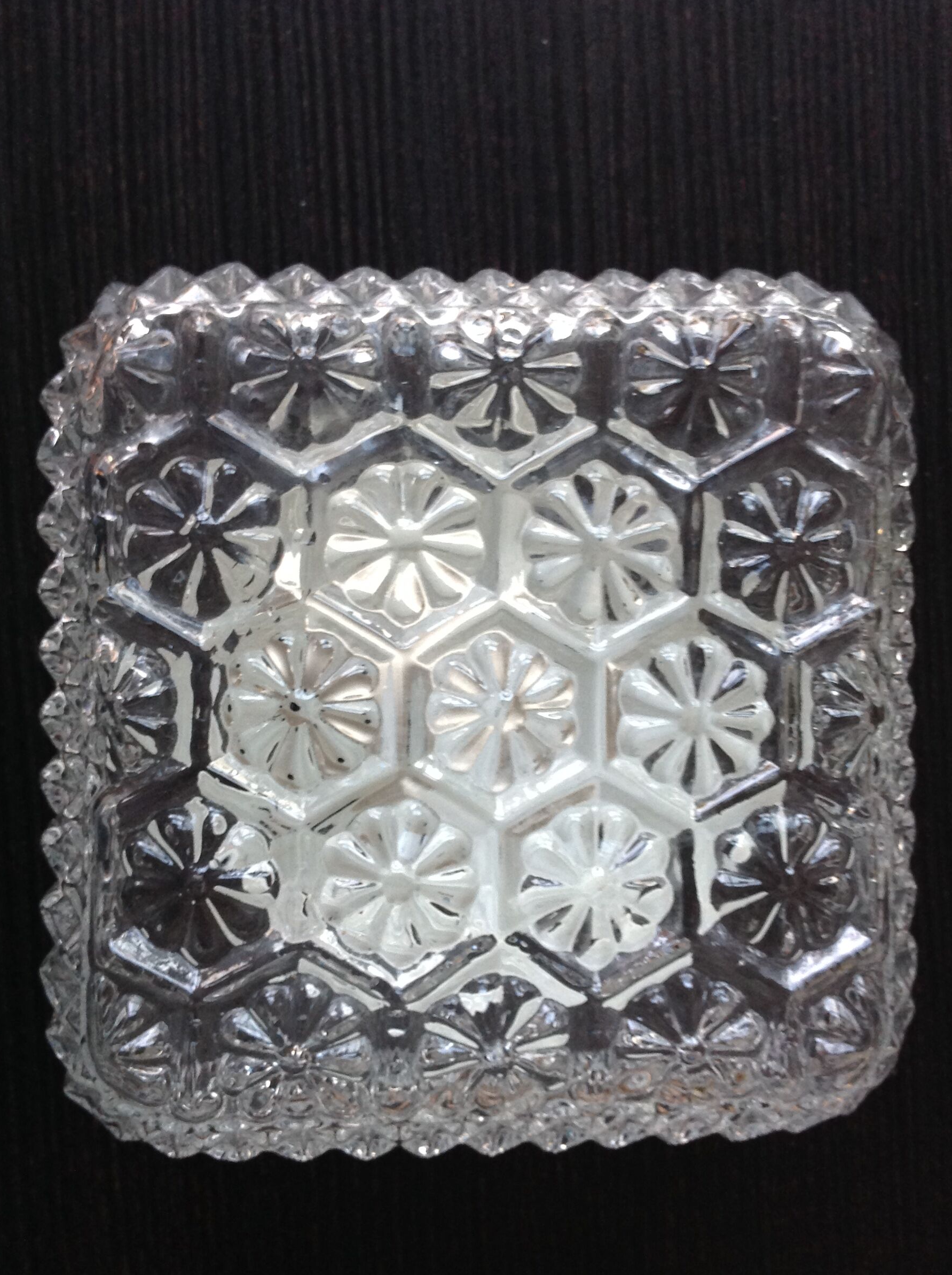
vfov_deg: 49.0
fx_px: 1397
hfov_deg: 37.6
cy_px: 672
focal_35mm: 38
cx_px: 502
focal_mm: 4.28
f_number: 2.4
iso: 125
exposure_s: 1/15
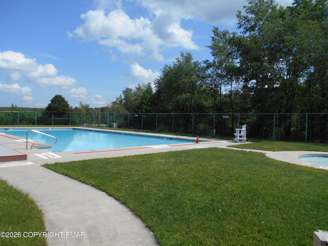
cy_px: 123
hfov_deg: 67.3
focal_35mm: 26
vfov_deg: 53.1
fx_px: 246
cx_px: 164
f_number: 3.2
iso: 80
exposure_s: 1/1250
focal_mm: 4.6
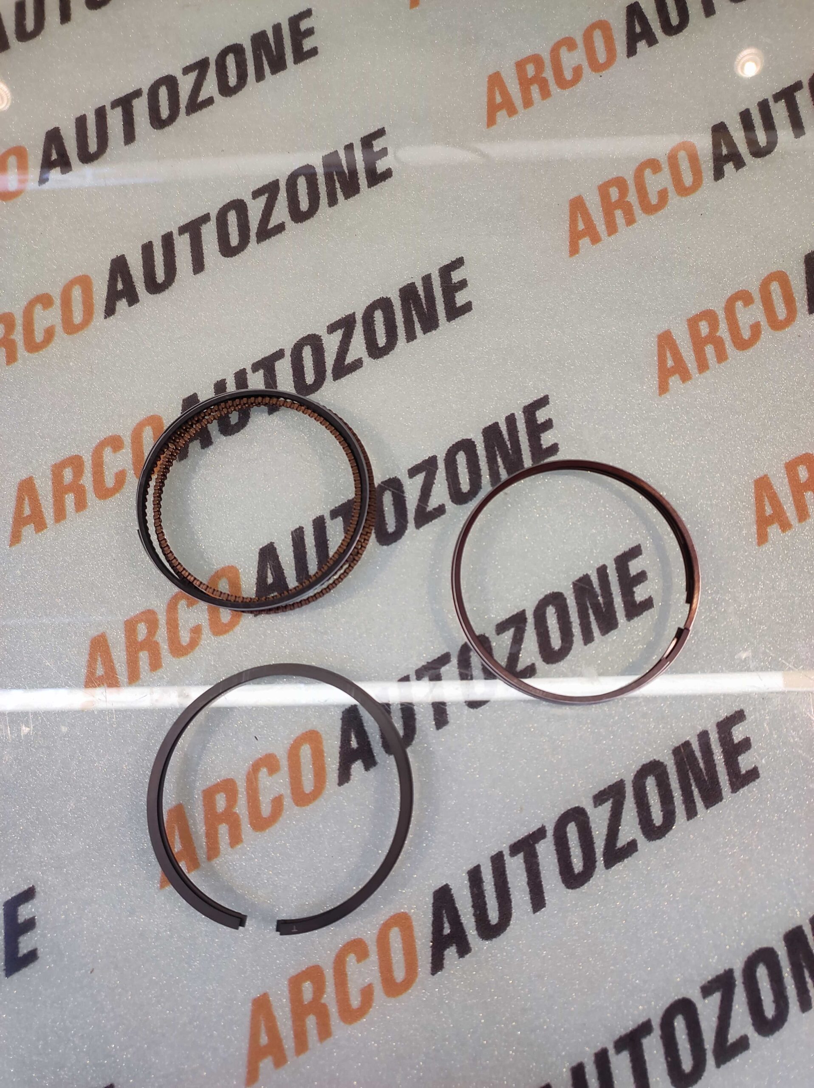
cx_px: 407
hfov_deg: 74.7
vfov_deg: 91.1
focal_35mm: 17
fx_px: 534
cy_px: 544
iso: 145
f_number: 1.79
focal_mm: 4.74
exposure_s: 1/50
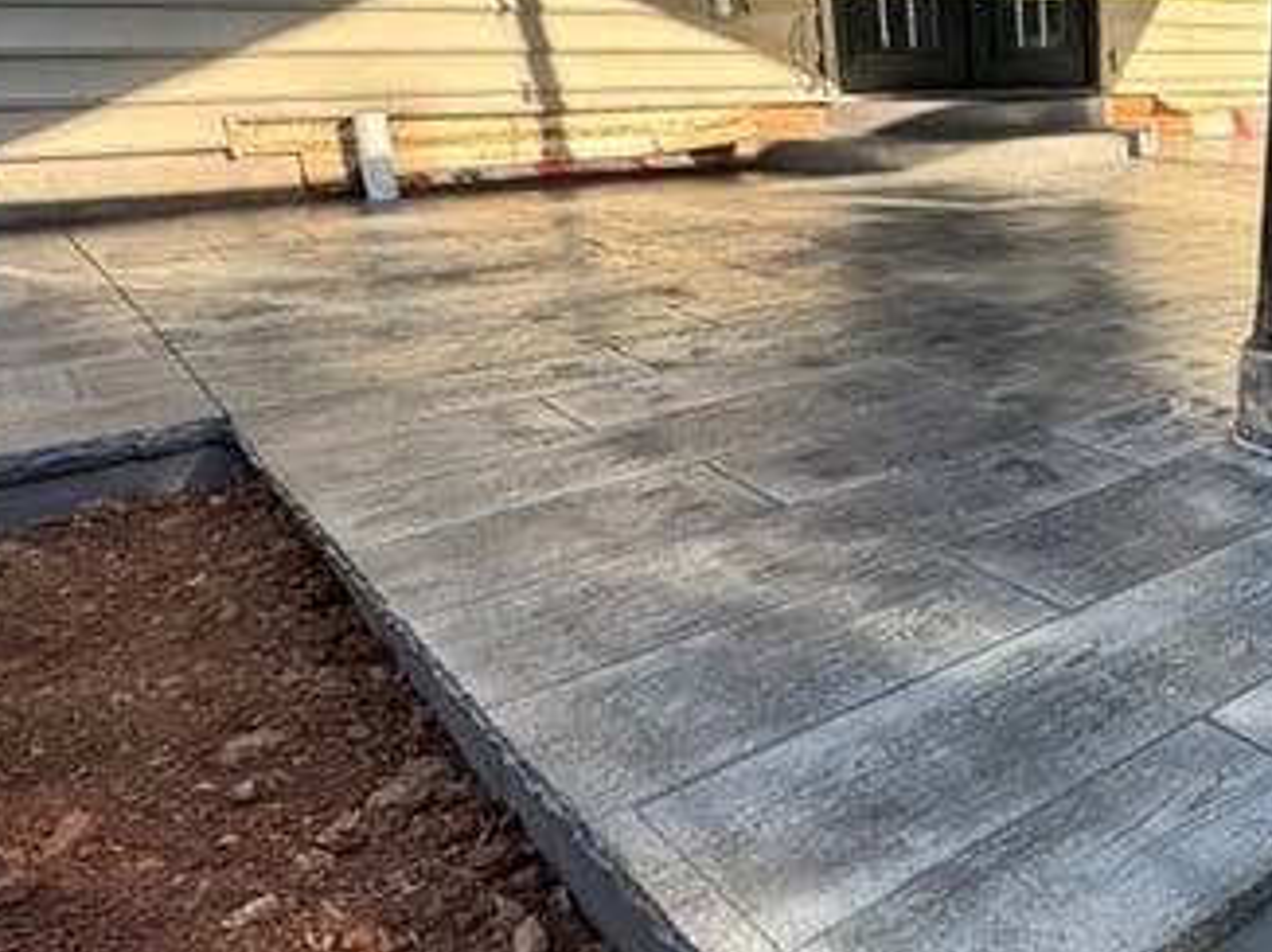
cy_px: 515
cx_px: 1225
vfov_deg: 42.9
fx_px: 1212
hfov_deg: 47.5
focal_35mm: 33
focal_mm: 2.22
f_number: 2.2
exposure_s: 1/260
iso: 40
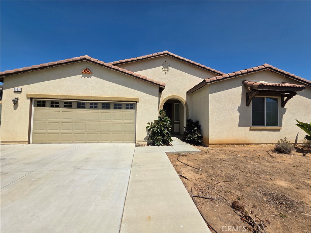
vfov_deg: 89.9
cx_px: 156
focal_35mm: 13
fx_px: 117
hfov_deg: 106.2
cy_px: 116
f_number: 1.9
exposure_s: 1/4037
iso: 40
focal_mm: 2.2
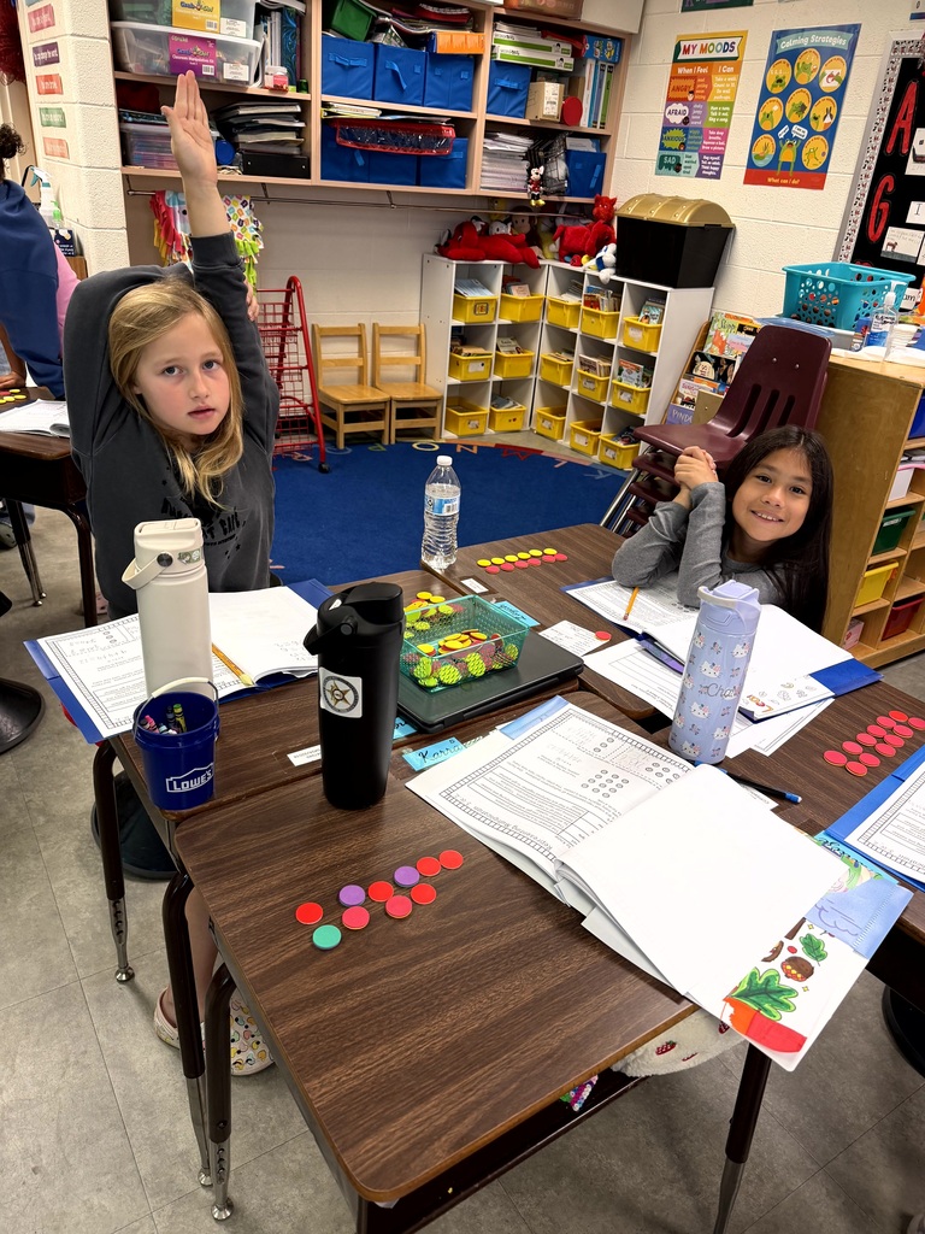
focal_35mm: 24
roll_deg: -6.1
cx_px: 462
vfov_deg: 71.6
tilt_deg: -28.3
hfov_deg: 56.8
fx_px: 855
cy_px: 617
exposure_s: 1/60
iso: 160
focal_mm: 6.76
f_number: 1.78
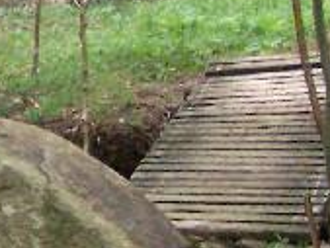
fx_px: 2194
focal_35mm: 230
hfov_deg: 8.4
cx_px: -180
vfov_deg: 6.5
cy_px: 62
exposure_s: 1/125
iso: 400
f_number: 2.8
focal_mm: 6.3
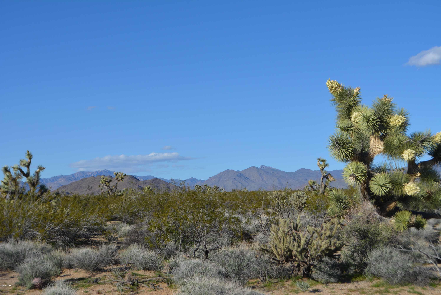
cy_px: 148
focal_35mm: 60
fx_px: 736
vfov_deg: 22.7
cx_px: 220
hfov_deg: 33.4
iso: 400
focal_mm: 40
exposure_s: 1/2000
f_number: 7.1
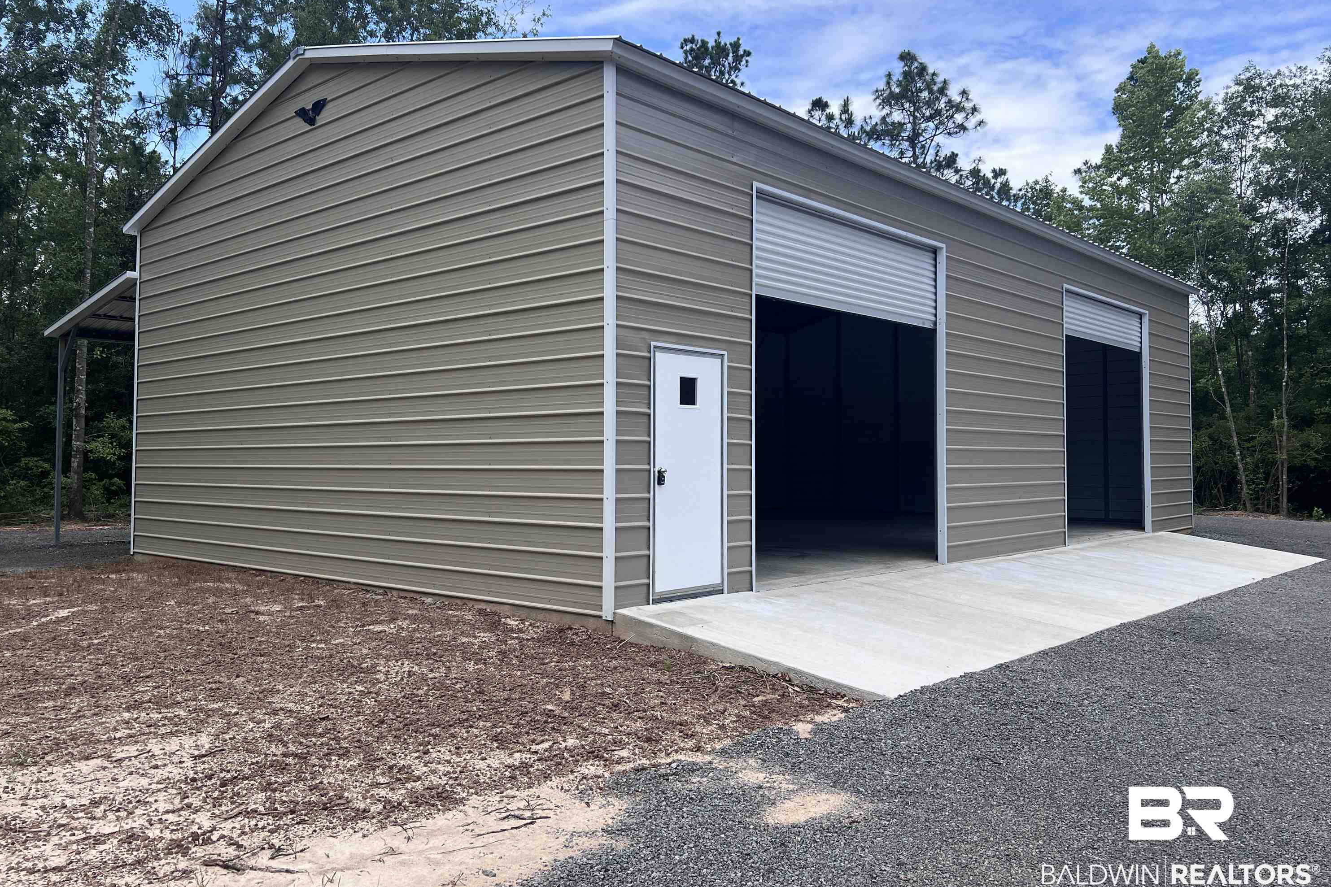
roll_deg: -0.1
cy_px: 420
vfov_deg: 46.4
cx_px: 664
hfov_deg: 65.5
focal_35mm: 28
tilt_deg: +2.1
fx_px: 1035
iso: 50
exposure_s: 1/2353
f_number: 1.5
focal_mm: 5.7
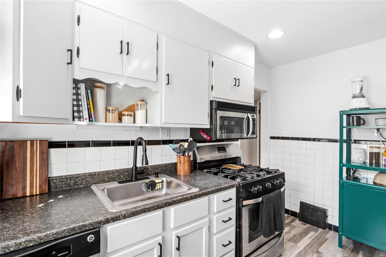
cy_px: 128
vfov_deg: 73.7
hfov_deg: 96.7
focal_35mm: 16
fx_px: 172
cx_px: 193
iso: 400
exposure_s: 1/20
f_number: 8
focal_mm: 8
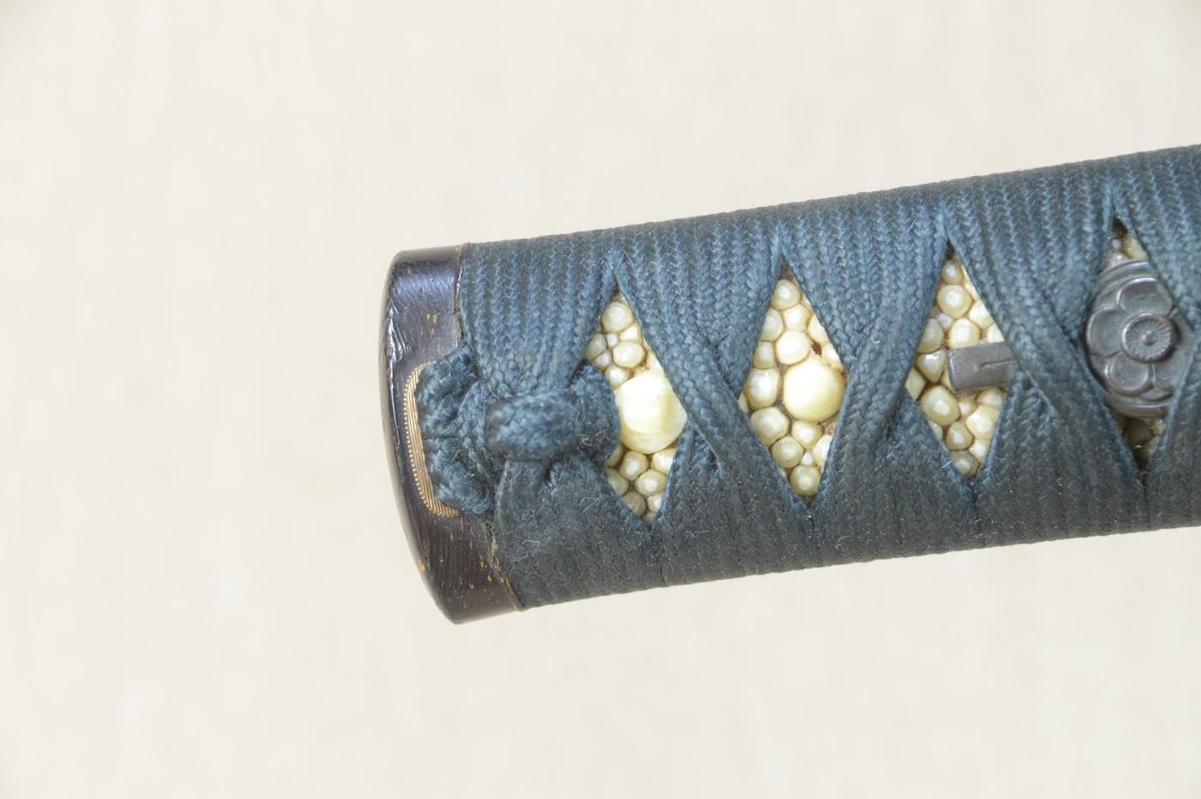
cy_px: 400
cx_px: 600
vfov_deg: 6.8
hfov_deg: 10.2
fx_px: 6750
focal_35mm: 202
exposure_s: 1/1.6
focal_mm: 135
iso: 400
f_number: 11
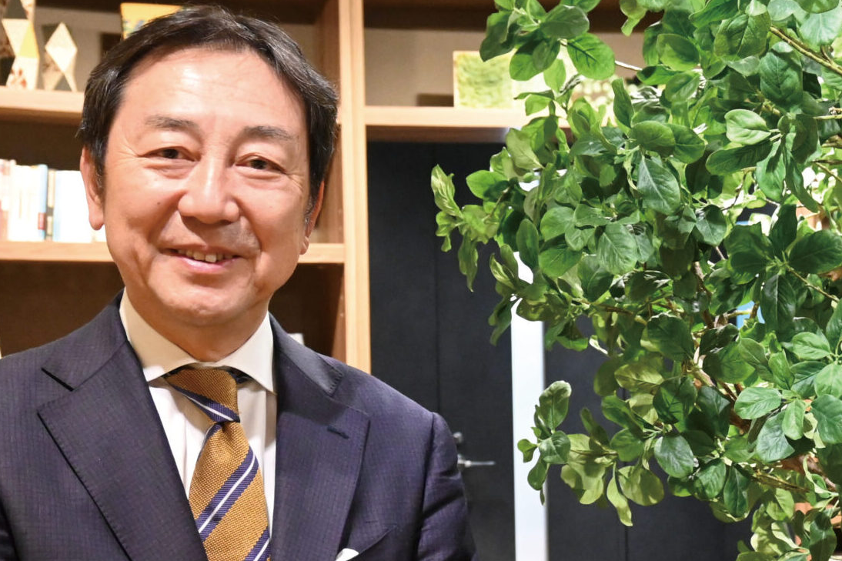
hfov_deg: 31.0
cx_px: 475
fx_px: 1519
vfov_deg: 20.9
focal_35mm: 65
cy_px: 365
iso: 3200
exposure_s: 1/60
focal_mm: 23
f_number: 4.2
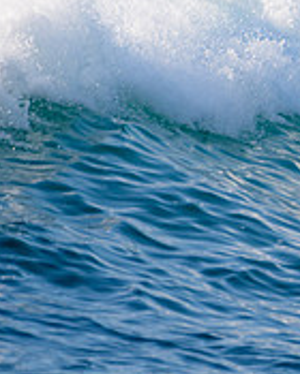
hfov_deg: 0.8
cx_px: 671
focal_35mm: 1908
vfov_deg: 1.0
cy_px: 27
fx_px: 21176
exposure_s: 1/2000
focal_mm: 500
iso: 500
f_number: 5.6
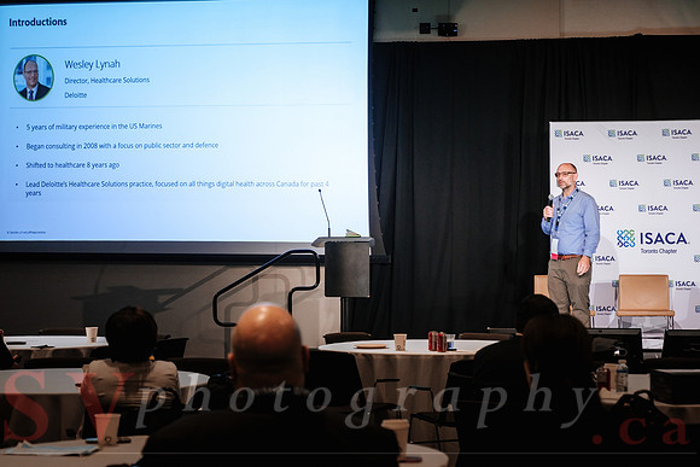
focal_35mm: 83
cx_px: 351
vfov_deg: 16.5
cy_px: 229
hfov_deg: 24.5
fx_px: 1614
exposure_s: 1/100
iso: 800
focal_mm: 48.5
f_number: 2.8
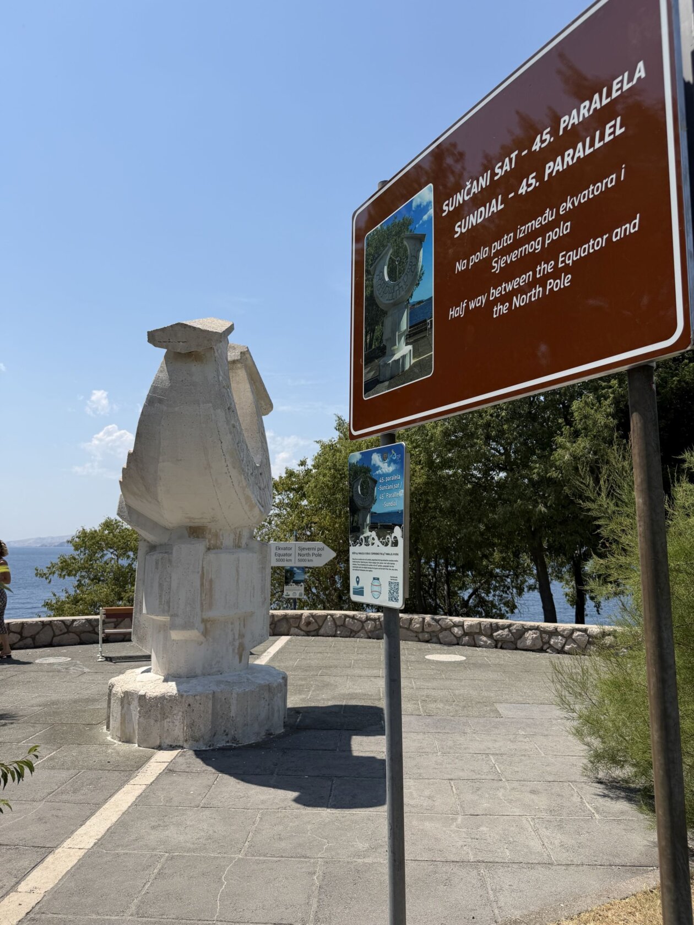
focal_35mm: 24
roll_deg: -0.7
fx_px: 642
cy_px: 462
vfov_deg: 71.6
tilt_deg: +7.9
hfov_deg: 56.8
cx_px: 347
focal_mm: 6.76
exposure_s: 1/6173
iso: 80
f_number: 1.78
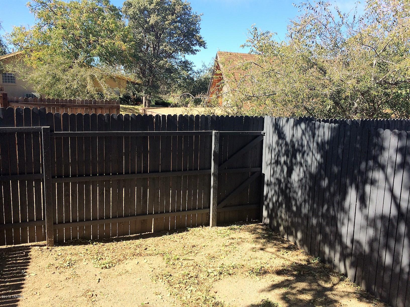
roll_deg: -0.3
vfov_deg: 48.2
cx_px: 205
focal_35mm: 29
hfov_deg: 61.7
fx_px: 343
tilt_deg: -10.3
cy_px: 154
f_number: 2.2
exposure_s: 1/855
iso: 32
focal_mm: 4.15
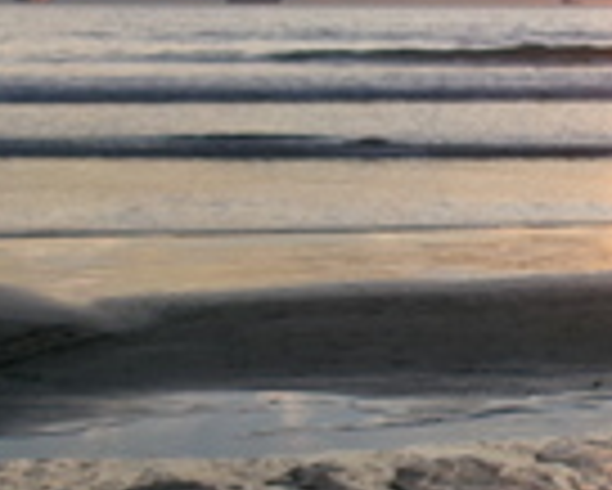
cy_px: 416
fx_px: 2338
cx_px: 706
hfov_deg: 14.5
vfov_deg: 11.9
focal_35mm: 129
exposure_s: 1/150
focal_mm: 6.4
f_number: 4.5
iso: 100
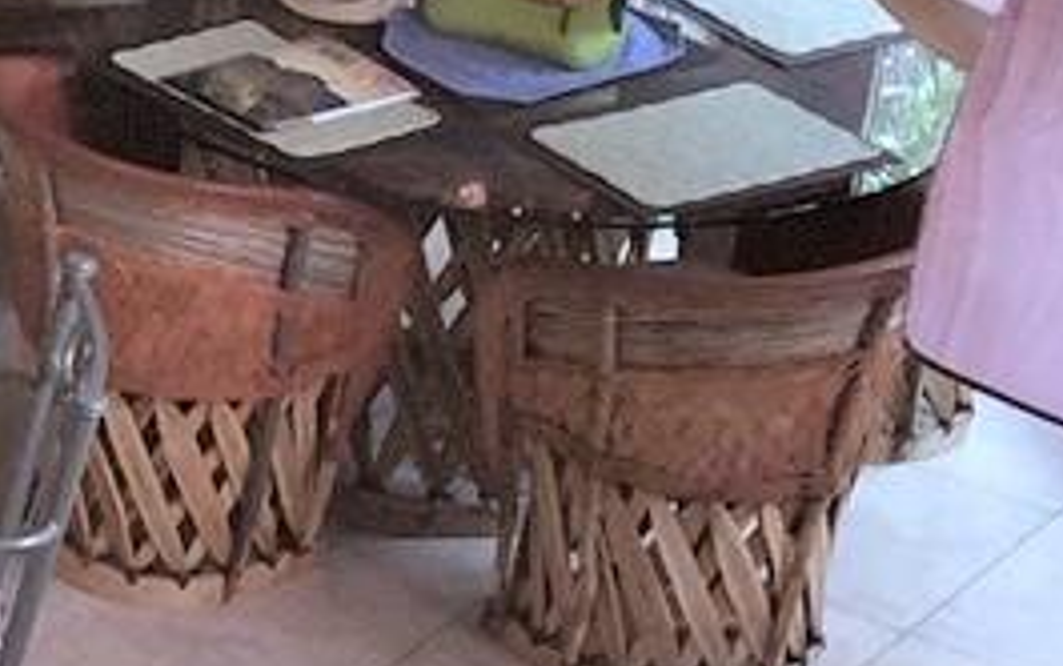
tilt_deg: -28.4
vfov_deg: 7.0
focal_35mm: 189
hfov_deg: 10.1
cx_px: -1163
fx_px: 5479
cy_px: 413
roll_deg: +0.1
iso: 40
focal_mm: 4.15
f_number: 2.2
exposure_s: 1/30
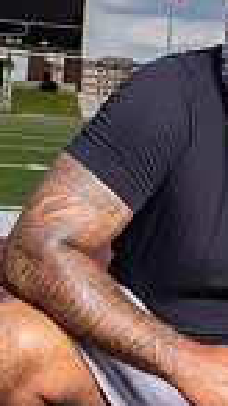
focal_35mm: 100
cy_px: 352
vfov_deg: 21.0
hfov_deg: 12.1
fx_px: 1076
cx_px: 139
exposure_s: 1/200
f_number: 11
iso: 125
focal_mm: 24
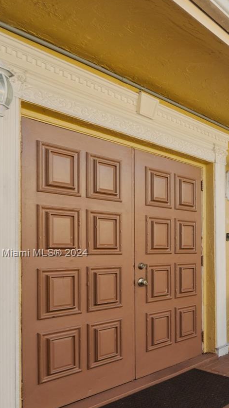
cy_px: 254
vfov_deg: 63.5
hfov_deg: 28.9
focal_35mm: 30
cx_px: 321
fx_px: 324
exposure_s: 1/25
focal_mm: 10
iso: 250
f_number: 9
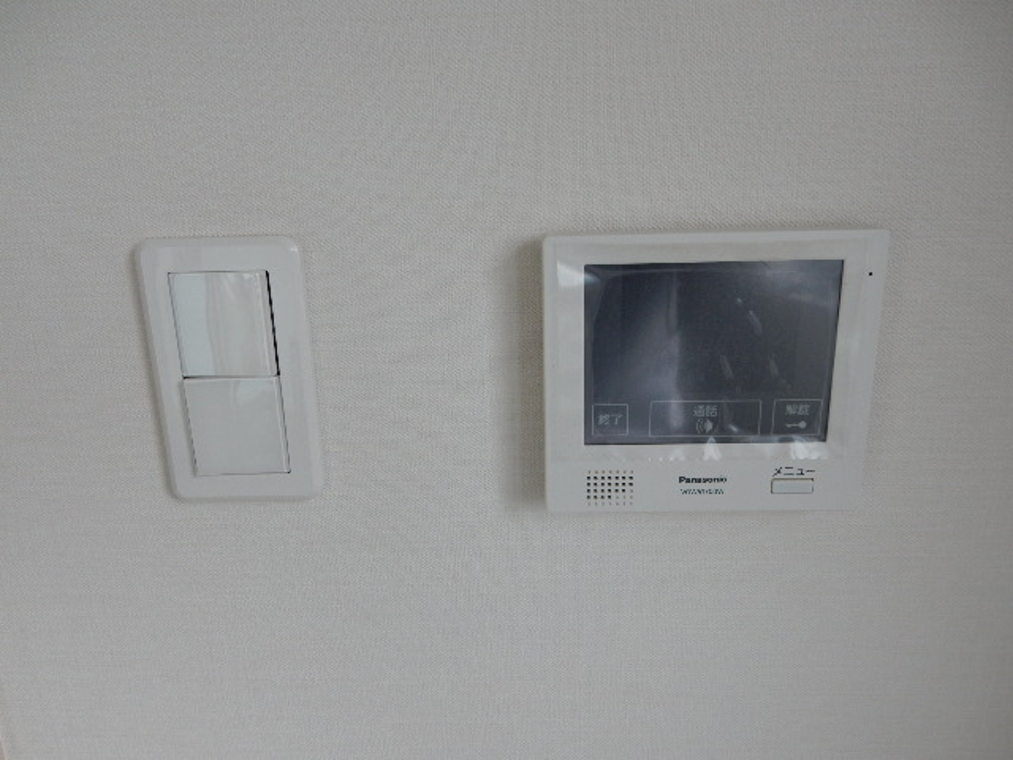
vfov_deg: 54.9
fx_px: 732
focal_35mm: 25
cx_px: 506
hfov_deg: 69.4
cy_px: 380
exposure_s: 1/160
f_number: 3.7
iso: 125
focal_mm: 4.5
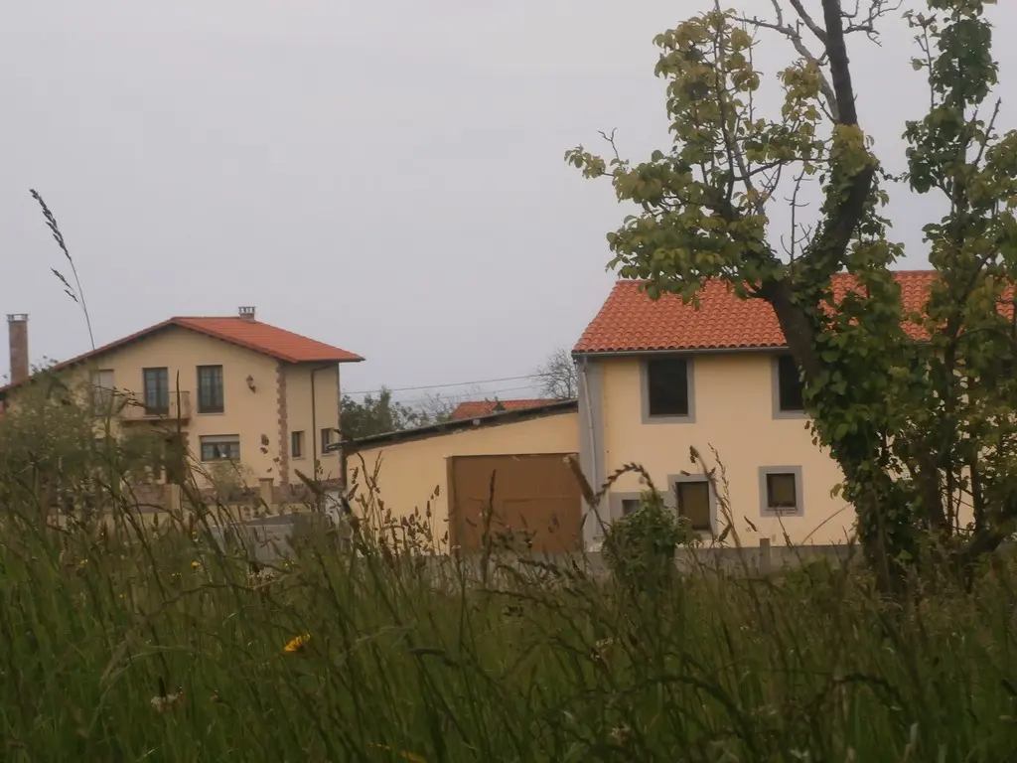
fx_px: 2967
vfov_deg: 14.6
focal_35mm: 101
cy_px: 382
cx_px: 508
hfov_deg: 19.4
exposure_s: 1/500
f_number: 5.4
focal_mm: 17.8
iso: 80
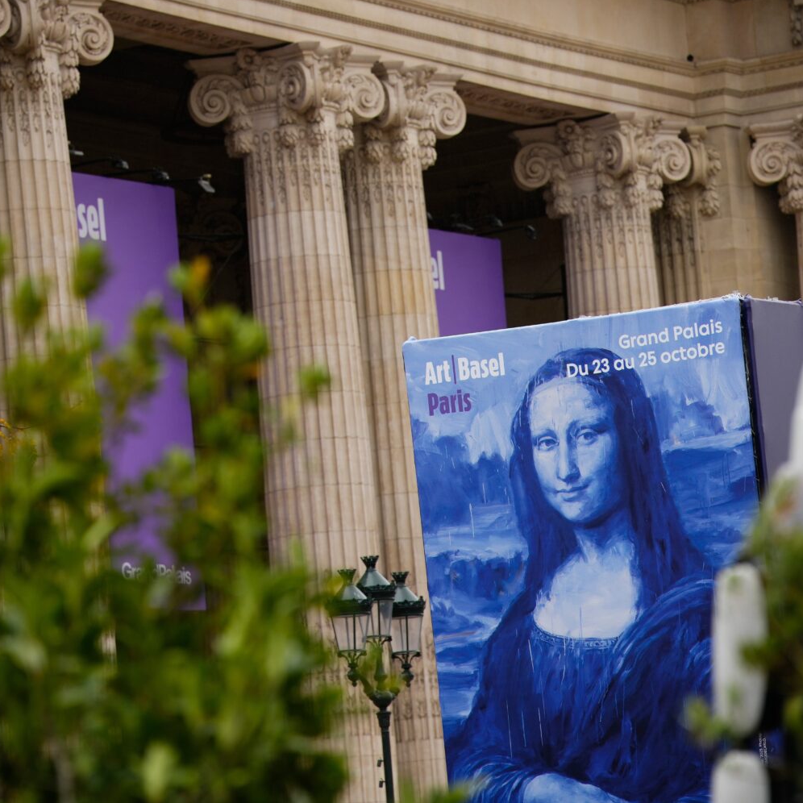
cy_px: 401
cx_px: 429
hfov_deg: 6.8
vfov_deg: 6.8
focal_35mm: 256
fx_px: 6719
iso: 400
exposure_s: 1/500
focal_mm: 200
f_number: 4
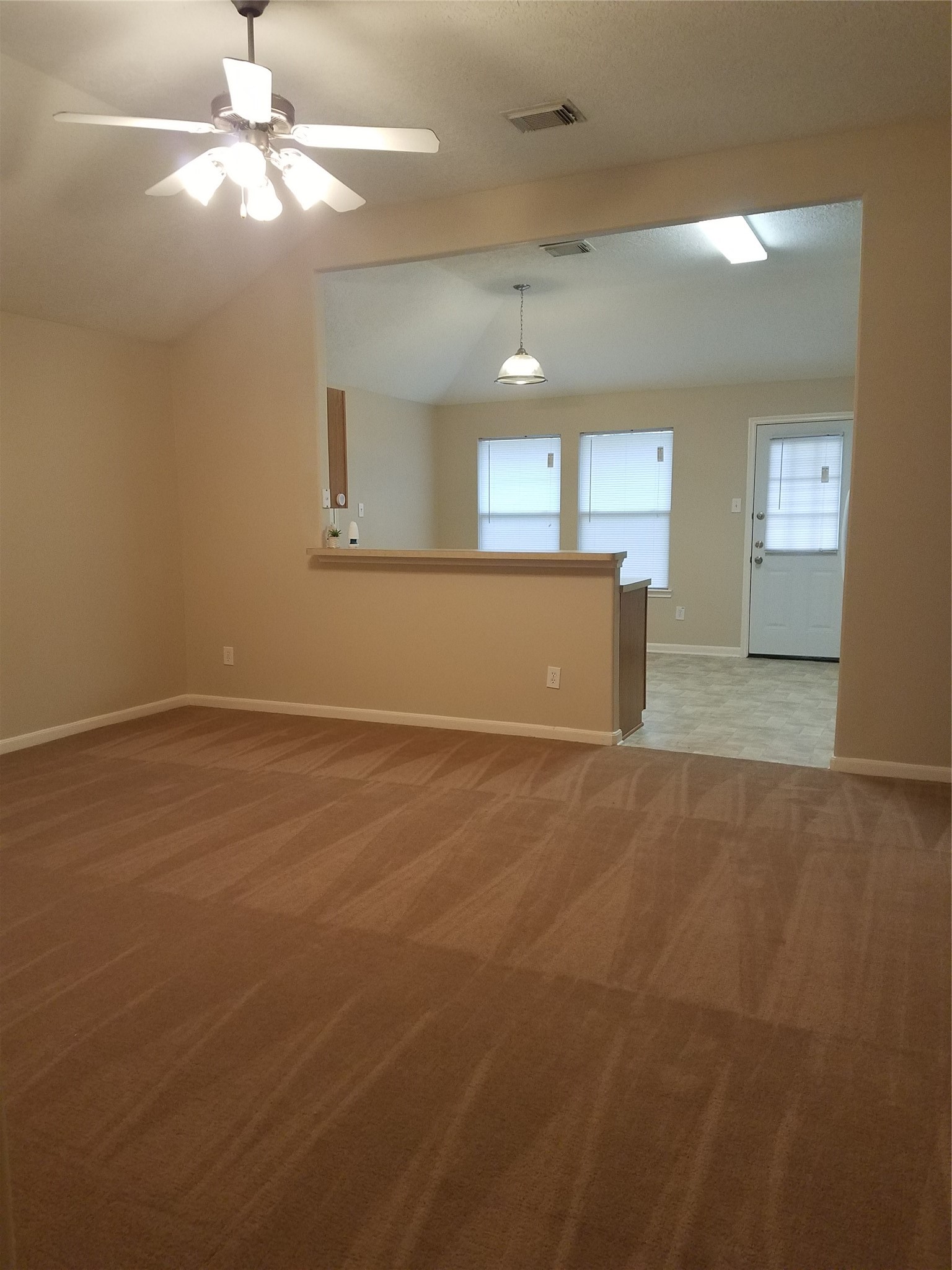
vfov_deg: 67.3
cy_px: 635
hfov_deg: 53.1
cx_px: 476
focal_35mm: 26
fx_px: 953
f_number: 1.7
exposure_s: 1/60
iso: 160
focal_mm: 4.2
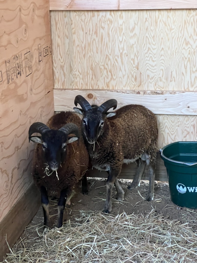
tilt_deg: -16.8
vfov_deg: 25.3
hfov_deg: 19.2
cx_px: 98
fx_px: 584
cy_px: 132
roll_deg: +2.4
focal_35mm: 77
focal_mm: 9
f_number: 2.8
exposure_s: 1/60
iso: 640
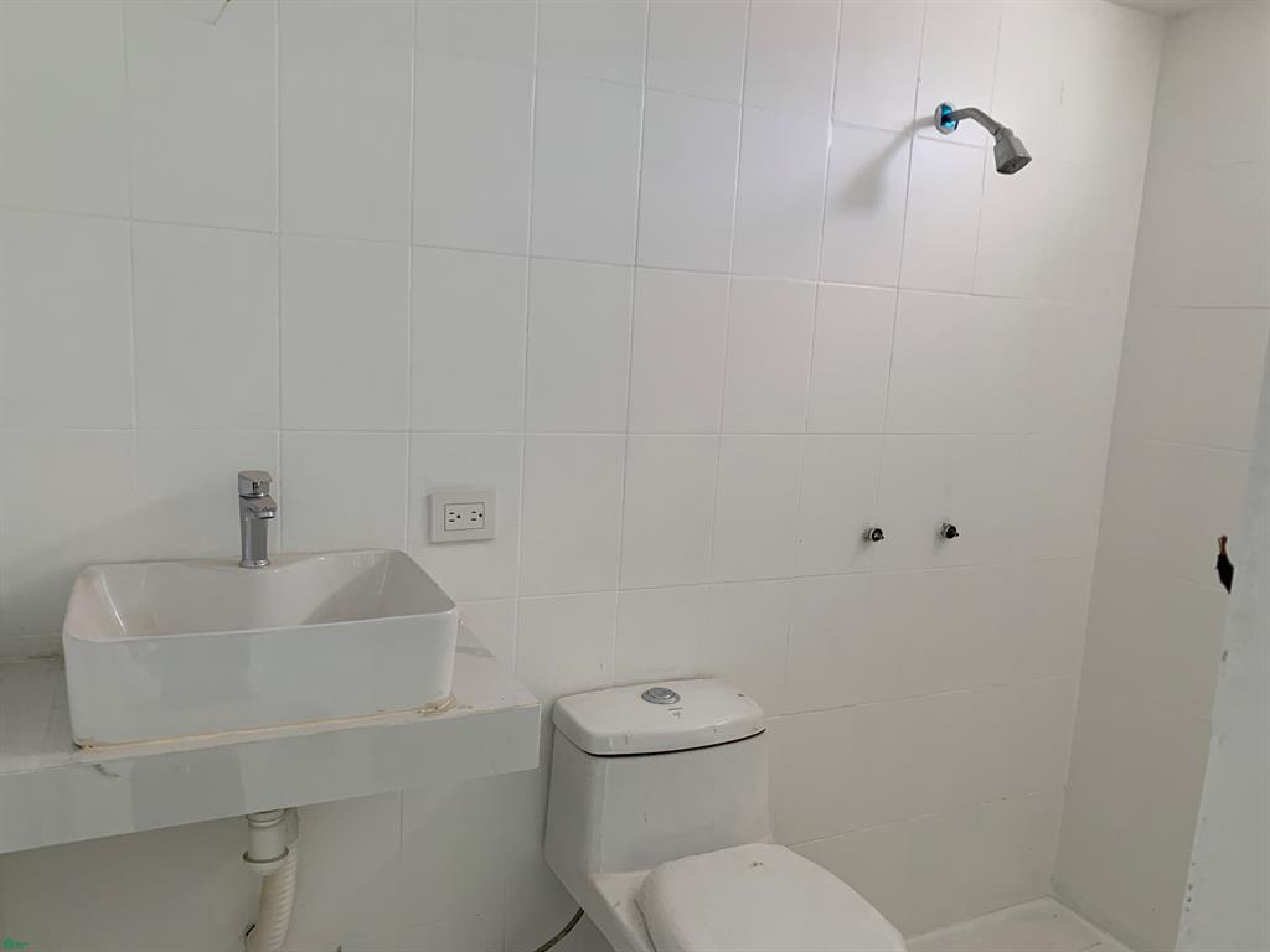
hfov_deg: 67.3
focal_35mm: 26
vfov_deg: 53.1
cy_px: 476
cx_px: 635
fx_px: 954
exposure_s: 1/96
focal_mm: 4.25
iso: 100
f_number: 1.8
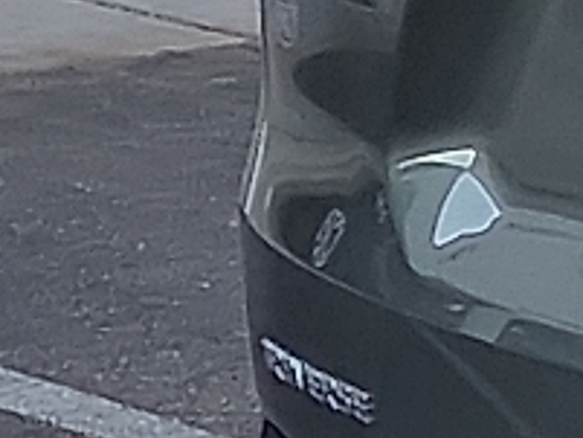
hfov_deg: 5.9
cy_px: 133
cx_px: 2193
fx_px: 4954
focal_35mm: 294
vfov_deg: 5.1
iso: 25
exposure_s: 1/588
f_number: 1.8
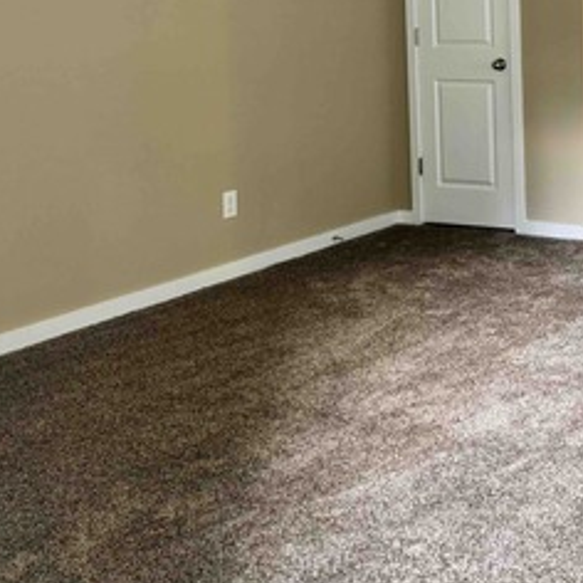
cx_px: 626
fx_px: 1143
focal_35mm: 60
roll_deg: +2.0
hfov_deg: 26.5
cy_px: 49
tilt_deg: -3.2
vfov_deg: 27.5
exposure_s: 1/60
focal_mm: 6.76
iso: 250
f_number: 1.78
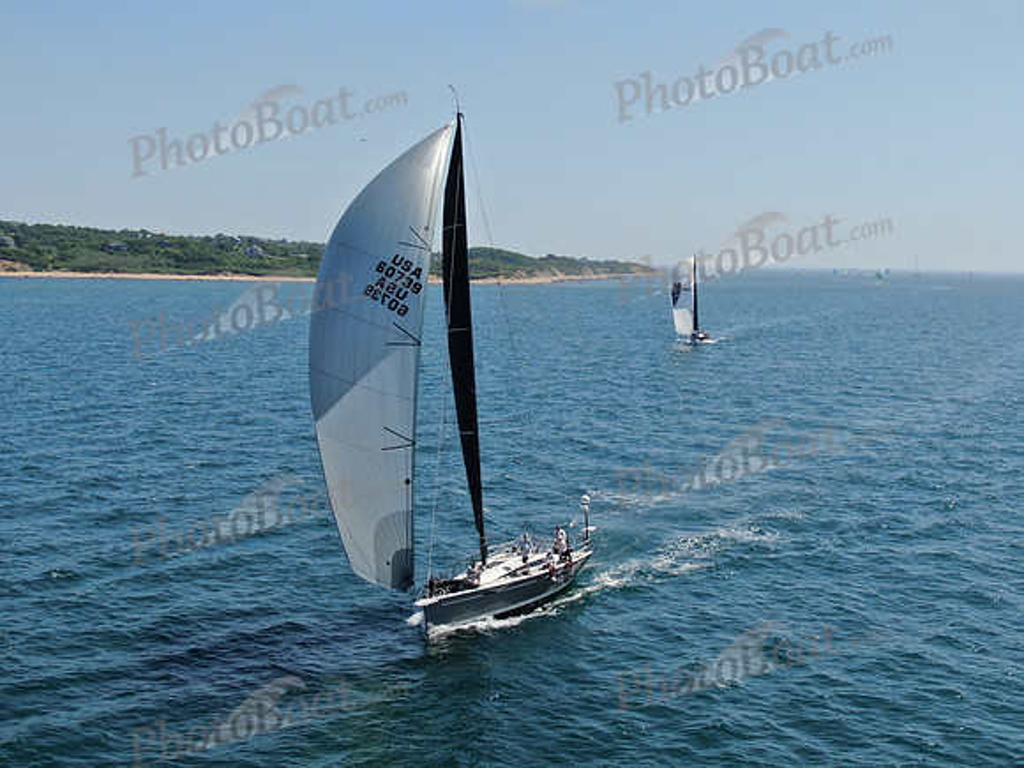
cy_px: 384
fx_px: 1420
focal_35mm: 48
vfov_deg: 30.3
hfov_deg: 39.7
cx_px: 512
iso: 100
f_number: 3.8
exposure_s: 1/1000
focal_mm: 8.6
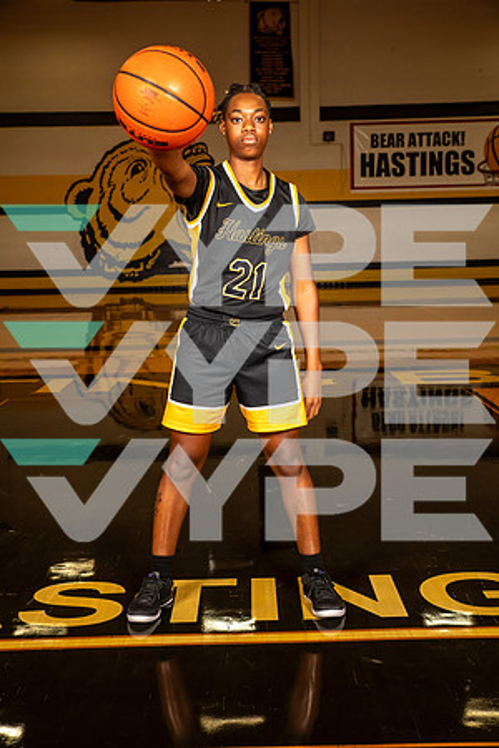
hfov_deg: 27.0
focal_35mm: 50
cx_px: 250
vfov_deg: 39.6
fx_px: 1040
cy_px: 374
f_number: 7.1
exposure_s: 1/400
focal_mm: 50
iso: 640
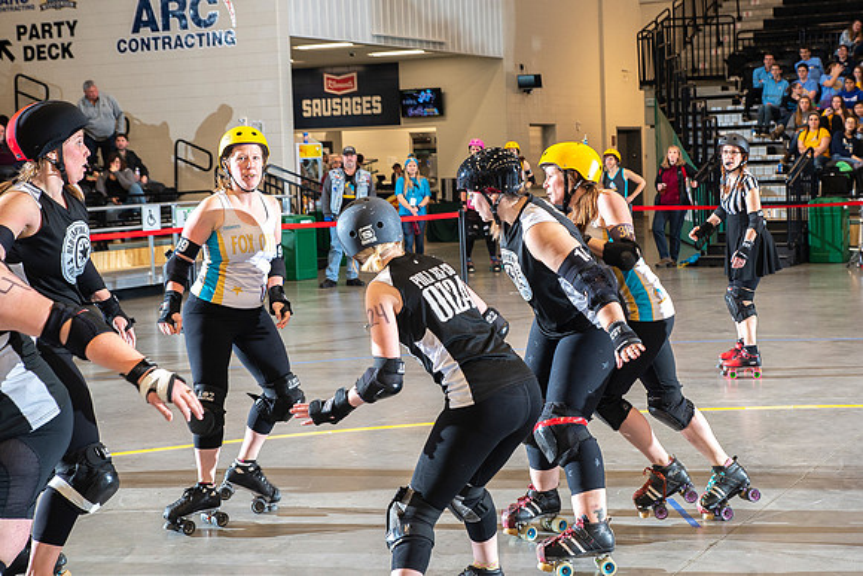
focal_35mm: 59
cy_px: 223
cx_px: 525
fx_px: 1409
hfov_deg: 33.9
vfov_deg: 23.1
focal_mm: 48
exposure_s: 1/160
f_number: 5.6
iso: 500
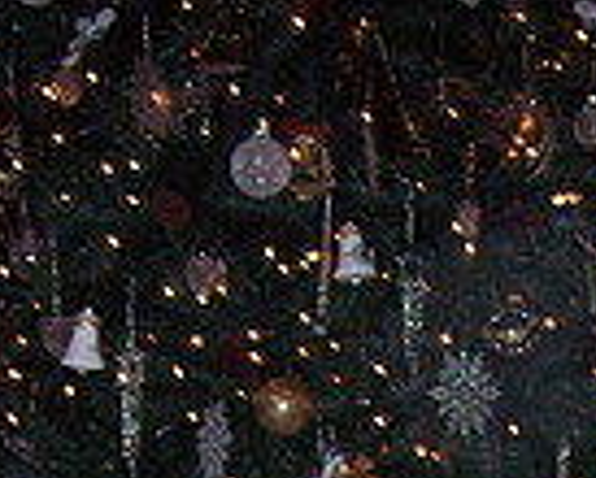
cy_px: 897
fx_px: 2844
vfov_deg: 9.1
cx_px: 666
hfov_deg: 11.8
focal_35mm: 161
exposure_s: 1/60
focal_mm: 8
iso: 100
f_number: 2.8
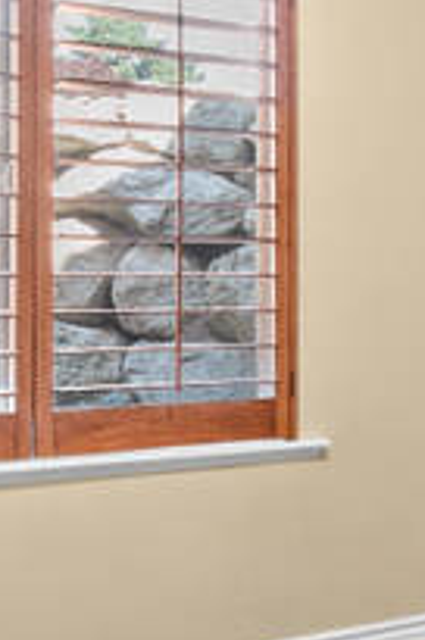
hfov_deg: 18.5
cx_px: 484
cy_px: 286
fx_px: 1244
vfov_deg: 28.9
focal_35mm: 70
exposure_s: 1/5
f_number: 7.1
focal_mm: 14
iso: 500
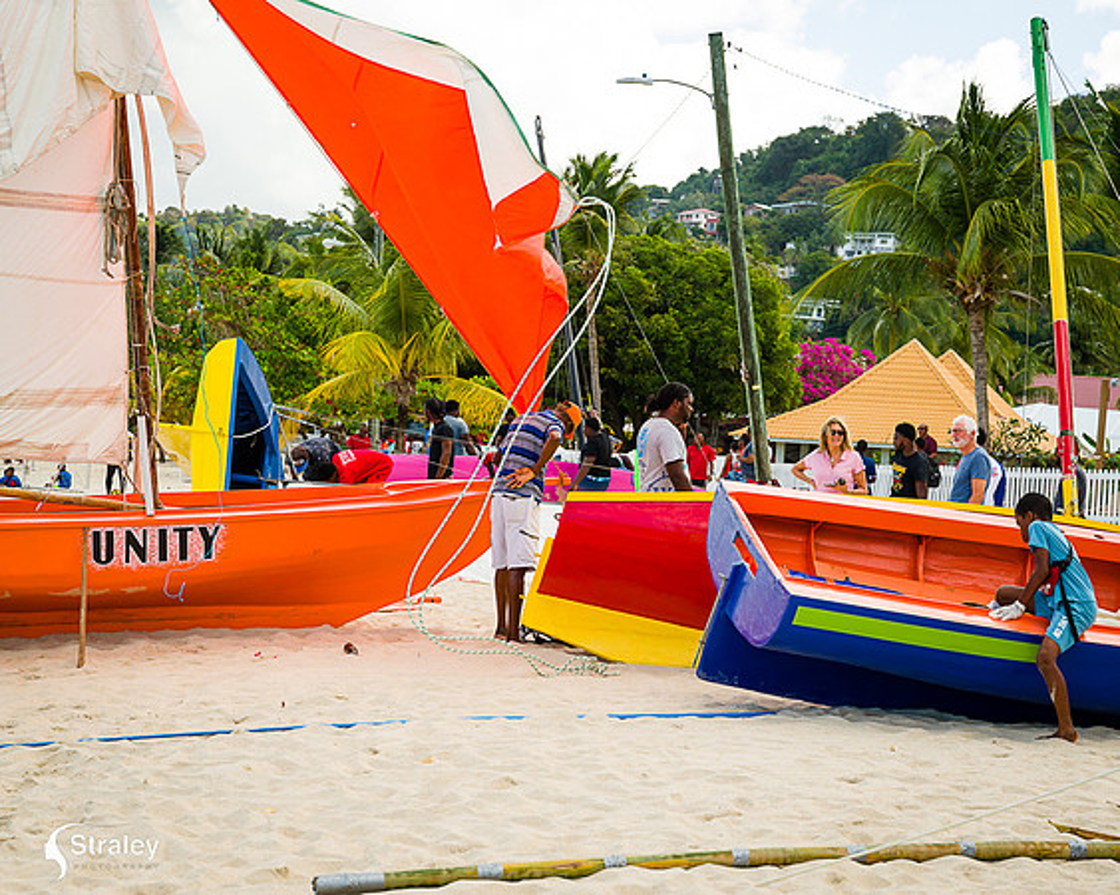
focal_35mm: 73
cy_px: 448
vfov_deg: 20.9
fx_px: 2426
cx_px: 560
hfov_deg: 26.0
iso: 180
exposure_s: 1/320
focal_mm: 65
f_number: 6.3
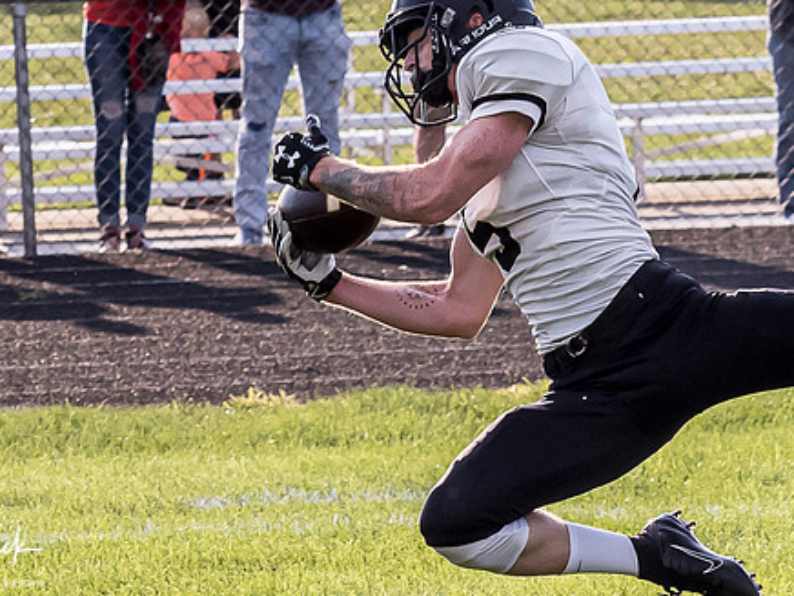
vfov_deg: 3.1
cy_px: 167
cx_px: 363
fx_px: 10849
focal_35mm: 473
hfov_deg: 4.2
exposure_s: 1/1600
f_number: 4.5
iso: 640
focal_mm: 70
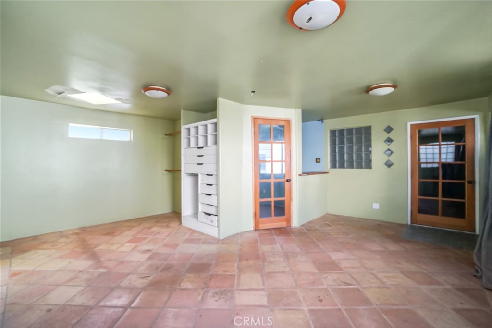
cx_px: 246
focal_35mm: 15
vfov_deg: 77.3
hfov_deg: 100.4
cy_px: 164
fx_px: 205
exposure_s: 1/40
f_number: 10
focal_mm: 10
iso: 800
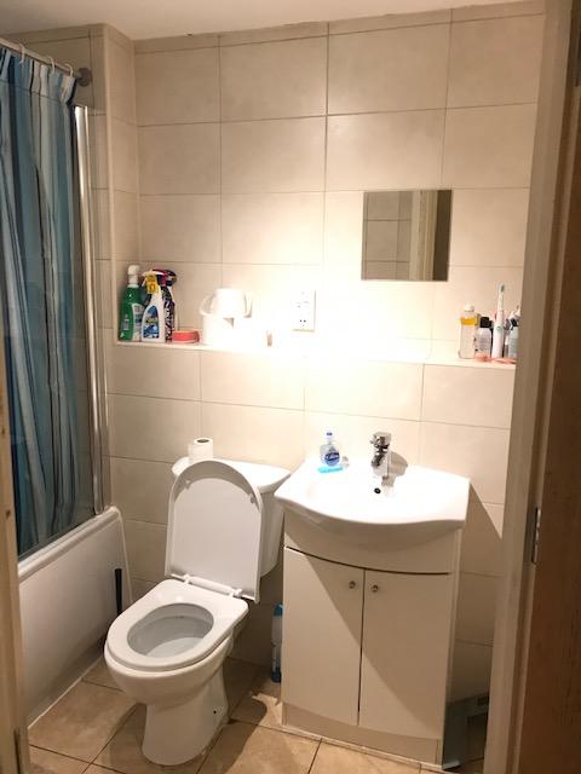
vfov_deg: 63.4
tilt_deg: -9.5
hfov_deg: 49.7
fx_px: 627
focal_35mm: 28
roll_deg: +0.4
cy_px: 387
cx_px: 290
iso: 50
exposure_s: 1/17
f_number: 1.8
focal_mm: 3.99
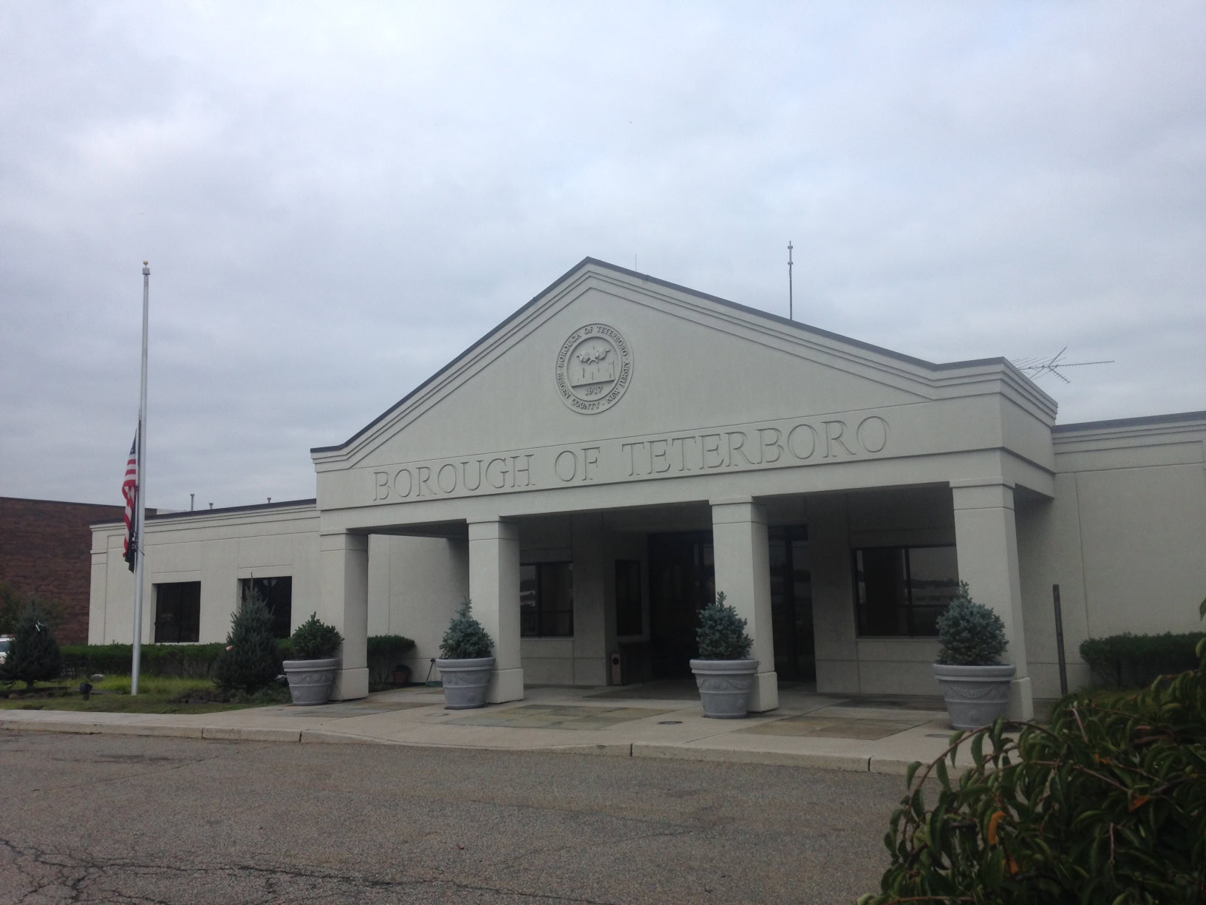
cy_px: 452
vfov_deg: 42.9
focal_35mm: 33
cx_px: 603
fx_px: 1150
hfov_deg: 55.4
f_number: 2.4
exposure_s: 1/311
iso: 50
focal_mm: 4.1
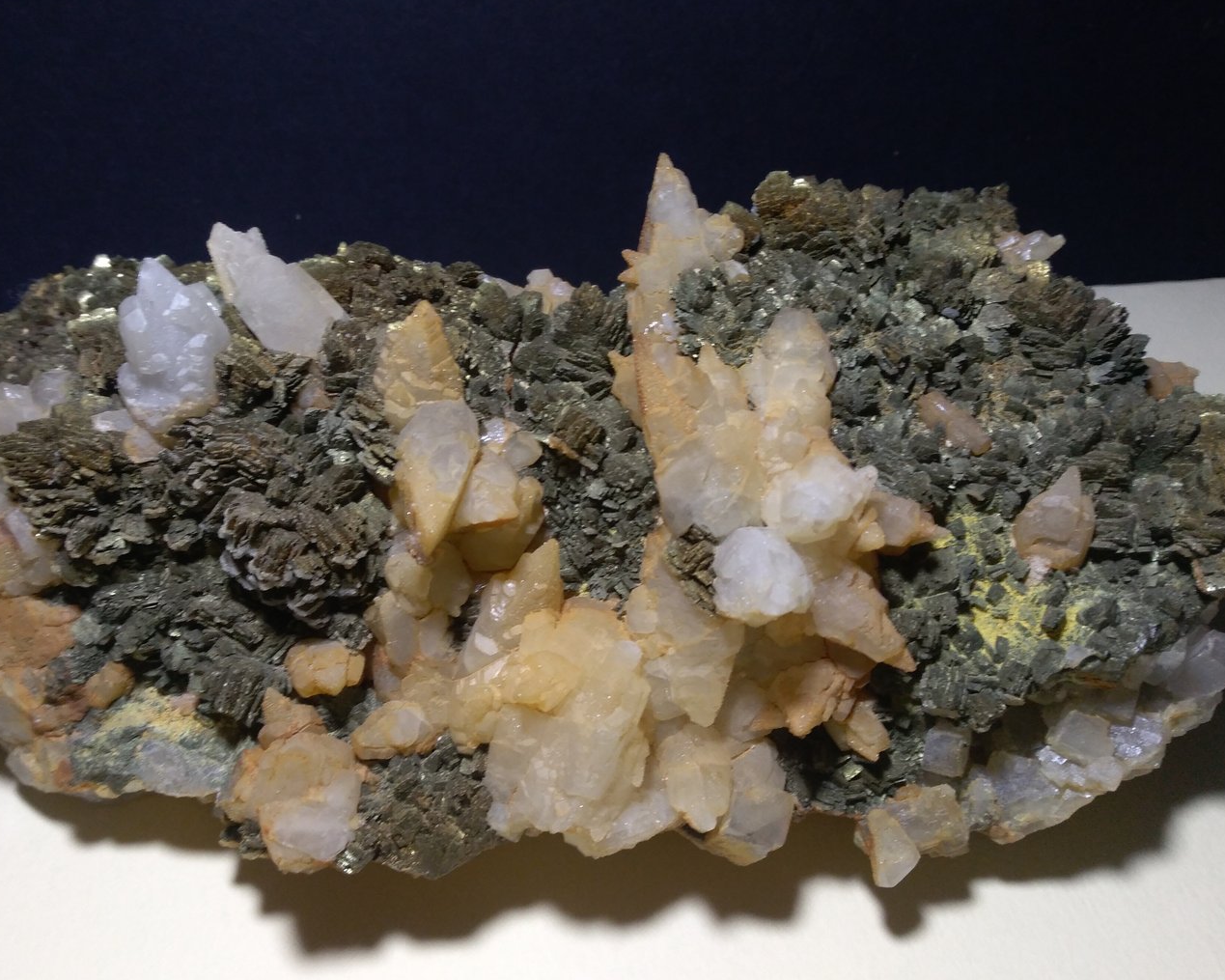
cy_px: 510
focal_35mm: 32
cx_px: 560
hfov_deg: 55.6
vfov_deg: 45.8
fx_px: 1160
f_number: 2
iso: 229
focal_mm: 3.54
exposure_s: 1/30
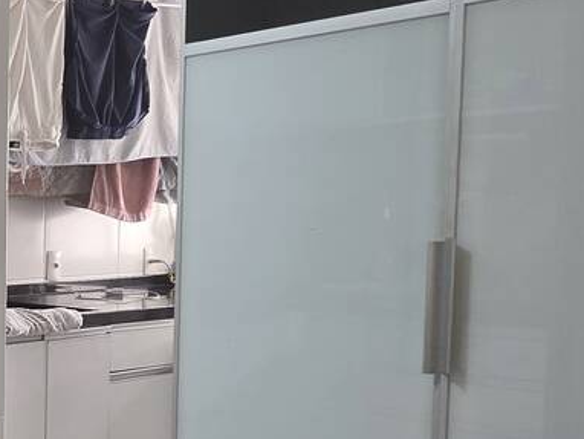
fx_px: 827
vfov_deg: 29.6
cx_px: -387
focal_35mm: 49
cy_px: 281
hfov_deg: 24.5
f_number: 1.9
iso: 200
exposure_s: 1/60
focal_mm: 2.2
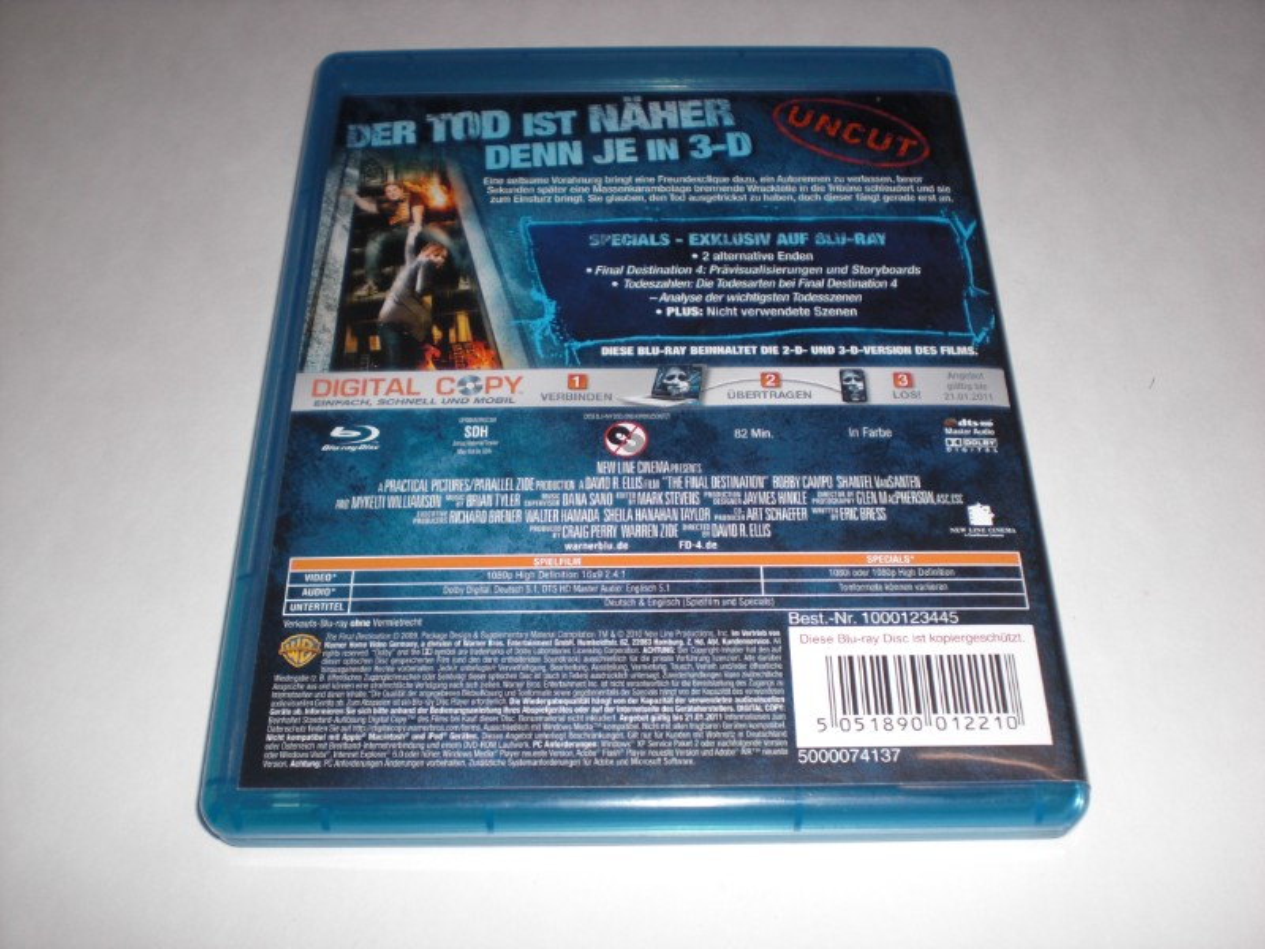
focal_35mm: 38
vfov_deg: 37.7
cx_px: 632
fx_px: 1389
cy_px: 474
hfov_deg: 49.0
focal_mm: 6.3
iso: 64
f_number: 3.1
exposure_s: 1/60
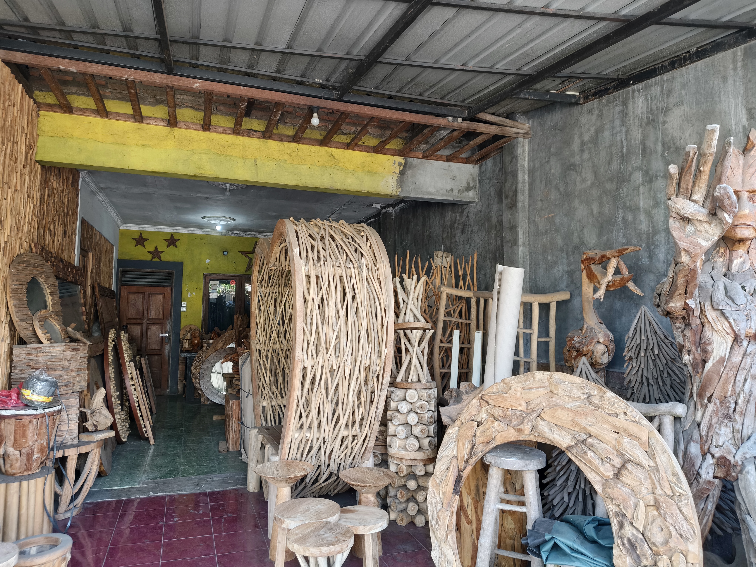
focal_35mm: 23
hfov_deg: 73.9
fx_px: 502
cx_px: 378
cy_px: 284
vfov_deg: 58.9
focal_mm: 5.56
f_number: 1.8
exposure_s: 1/100
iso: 215
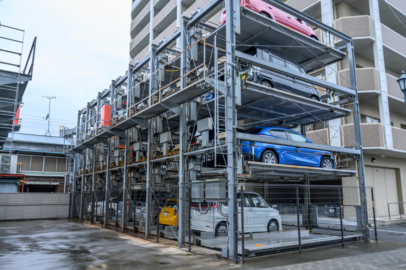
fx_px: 310
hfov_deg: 66.4
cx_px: 203
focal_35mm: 28
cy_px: 135
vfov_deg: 47.1
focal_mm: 27.5
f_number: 8
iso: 1600
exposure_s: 1/60
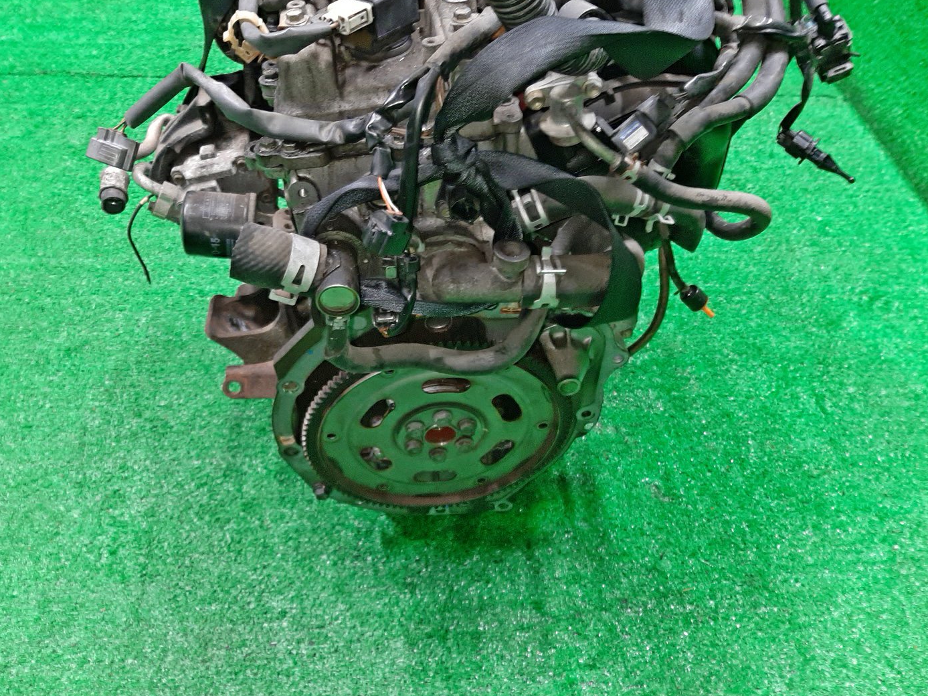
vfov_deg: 51.3
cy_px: 354
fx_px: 724
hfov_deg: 65.3
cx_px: 459
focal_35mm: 27
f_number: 1.7
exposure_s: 1/33
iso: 219
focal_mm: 3.93
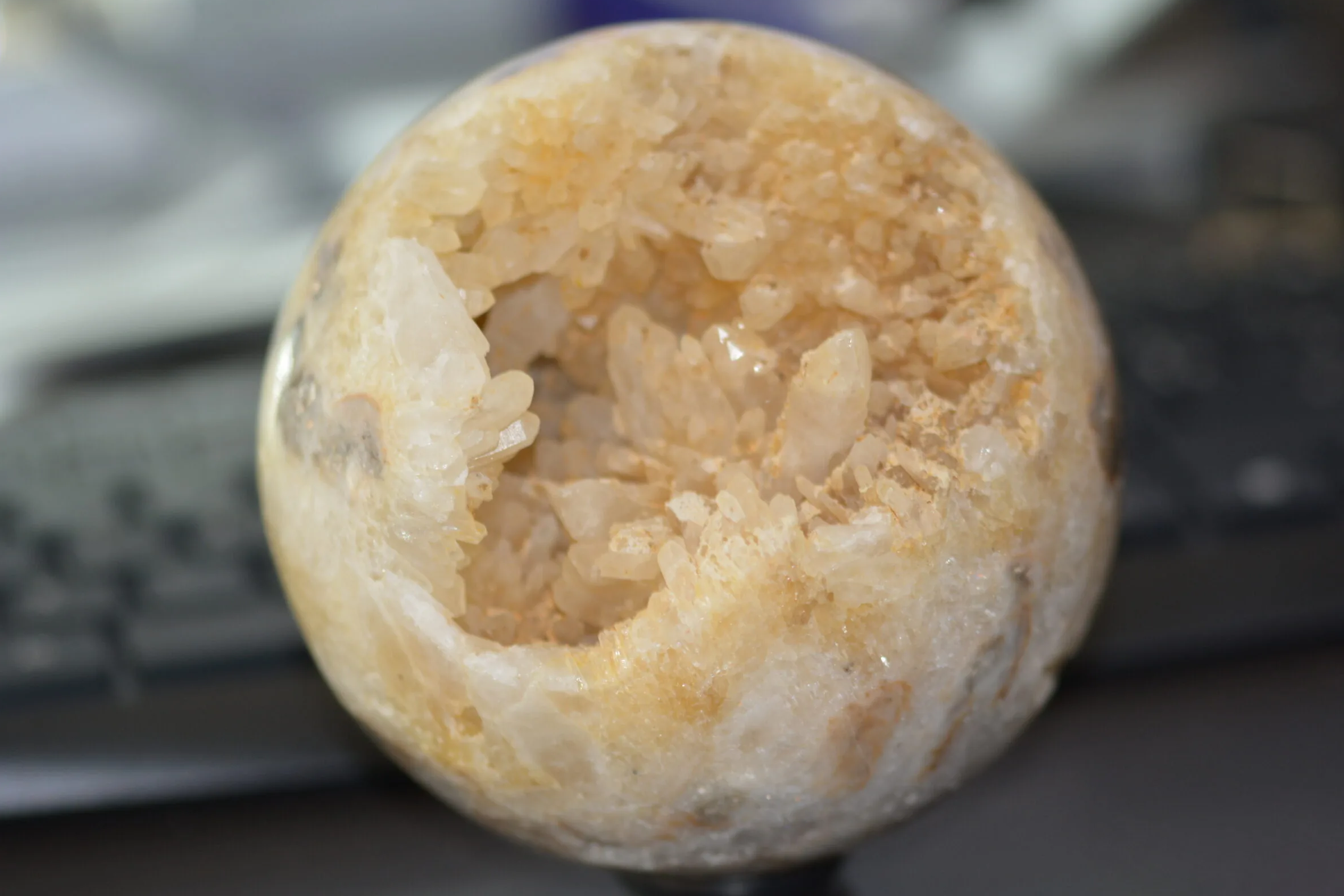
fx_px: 6368
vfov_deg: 8.1
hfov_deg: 12.0
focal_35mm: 171
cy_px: 472
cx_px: 725
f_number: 3.2
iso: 400
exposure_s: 1/60
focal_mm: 105
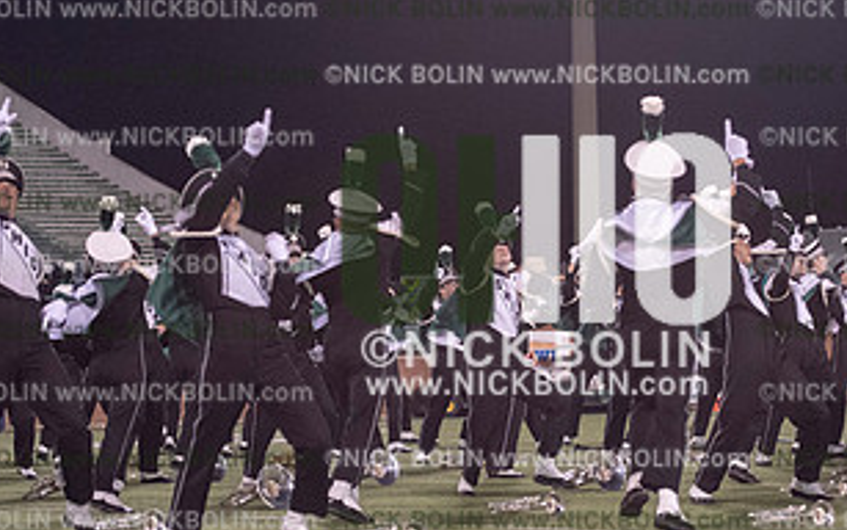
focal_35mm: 135
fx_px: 3117
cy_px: 266
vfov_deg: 9.7
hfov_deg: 15.5
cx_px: 535
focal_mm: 70
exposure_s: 1/1250
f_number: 3.2
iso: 5000
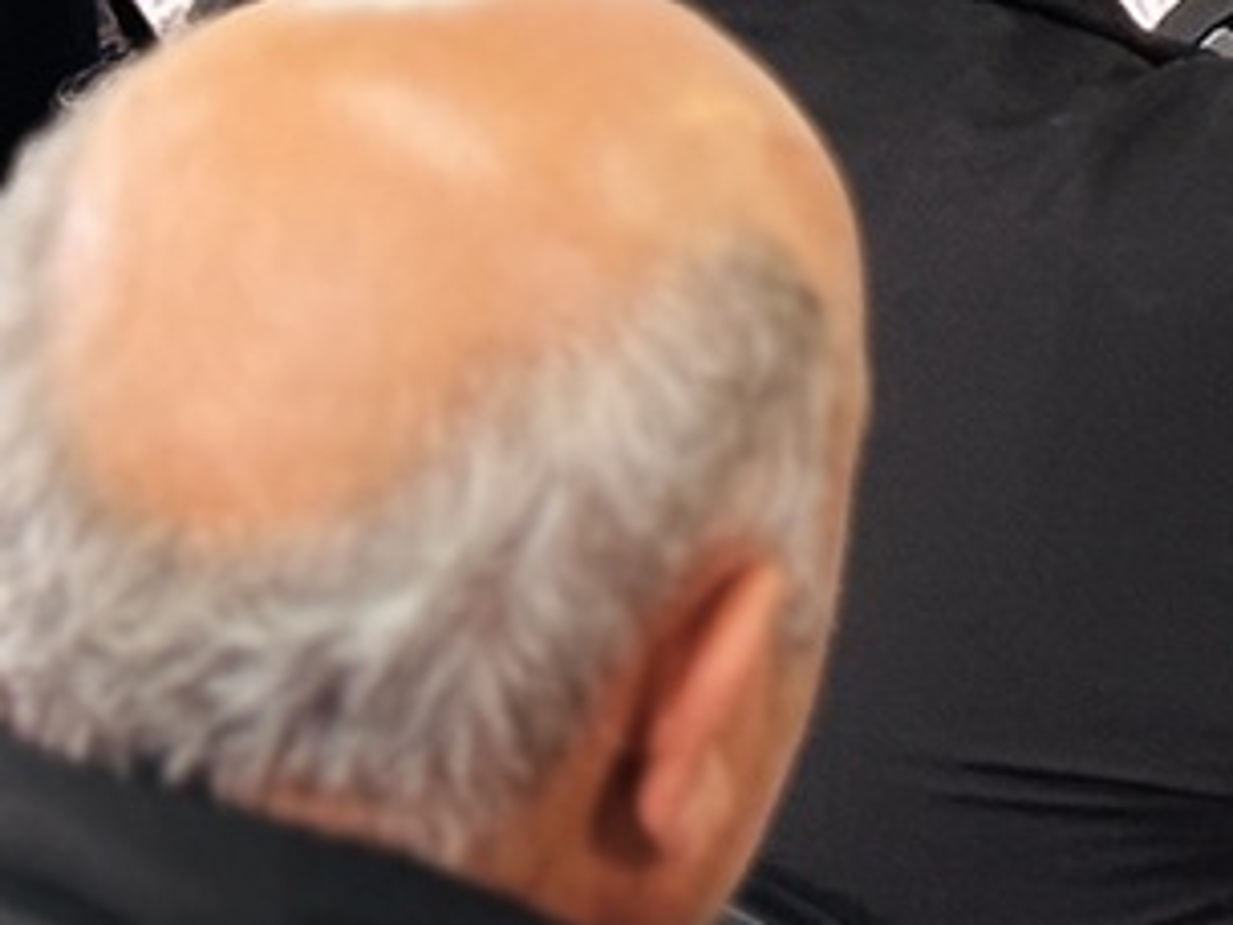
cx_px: 3569
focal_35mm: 316
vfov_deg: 4.6
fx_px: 11256
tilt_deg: -1.3
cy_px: -986
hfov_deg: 5.9
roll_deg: +0.7
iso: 125
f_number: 1.78
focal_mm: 6.76
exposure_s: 1/60
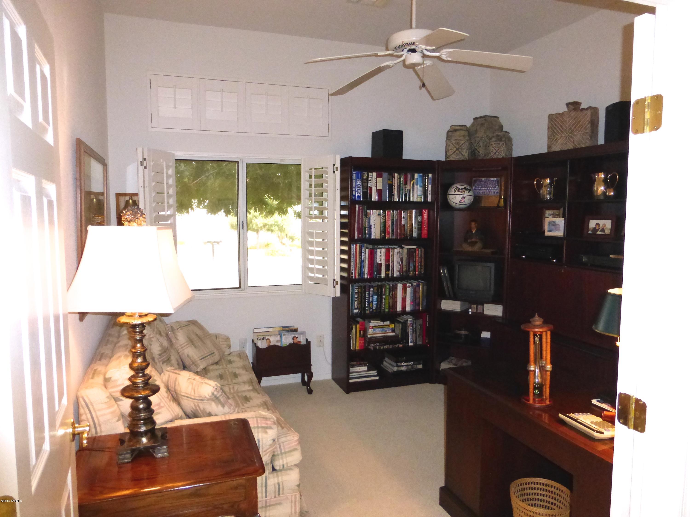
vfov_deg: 54.9
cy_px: 258
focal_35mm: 25
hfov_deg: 69.4
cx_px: 345
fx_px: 498
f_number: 3.3
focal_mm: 4.3
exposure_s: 1/60
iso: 800
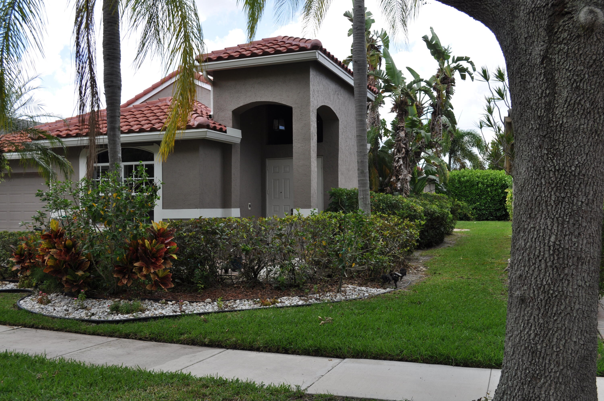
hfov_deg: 57.3
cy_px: 200
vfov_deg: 39.9
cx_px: 302
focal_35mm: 33
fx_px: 553
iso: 200
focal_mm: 22
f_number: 7.1
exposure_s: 1/200
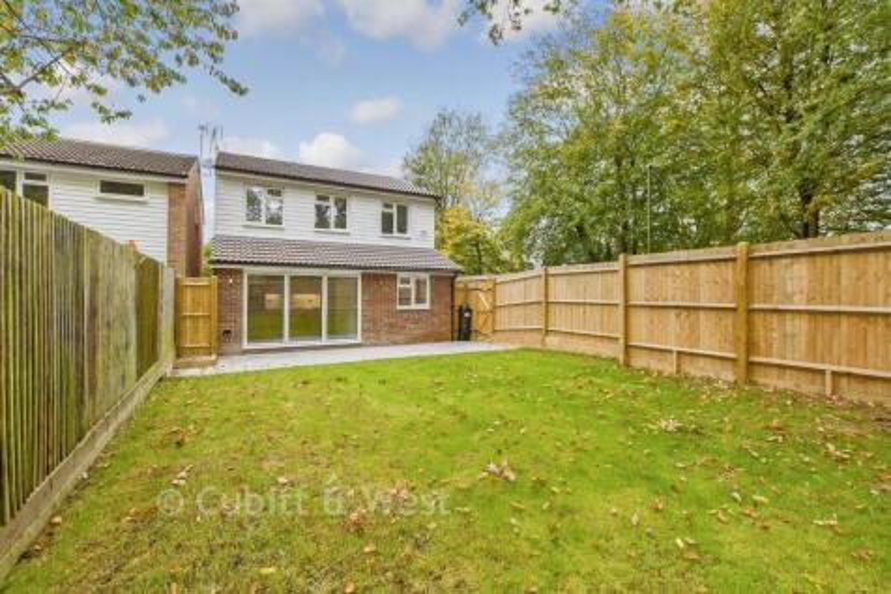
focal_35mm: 15
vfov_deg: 77.3
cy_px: 297
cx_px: 446
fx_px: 371
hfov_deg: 100.4
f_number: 8
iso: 400
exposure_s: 1/250
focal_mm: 10
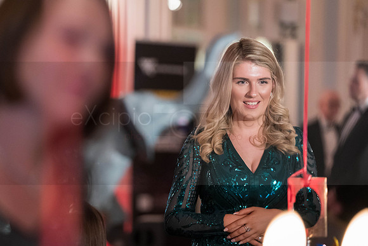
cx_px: 166
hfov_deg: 10.9
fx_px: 1931
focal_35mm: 189
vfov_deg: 7.3
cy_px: 127
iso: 6400
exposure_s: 1/200
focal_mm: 161
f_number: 2.8
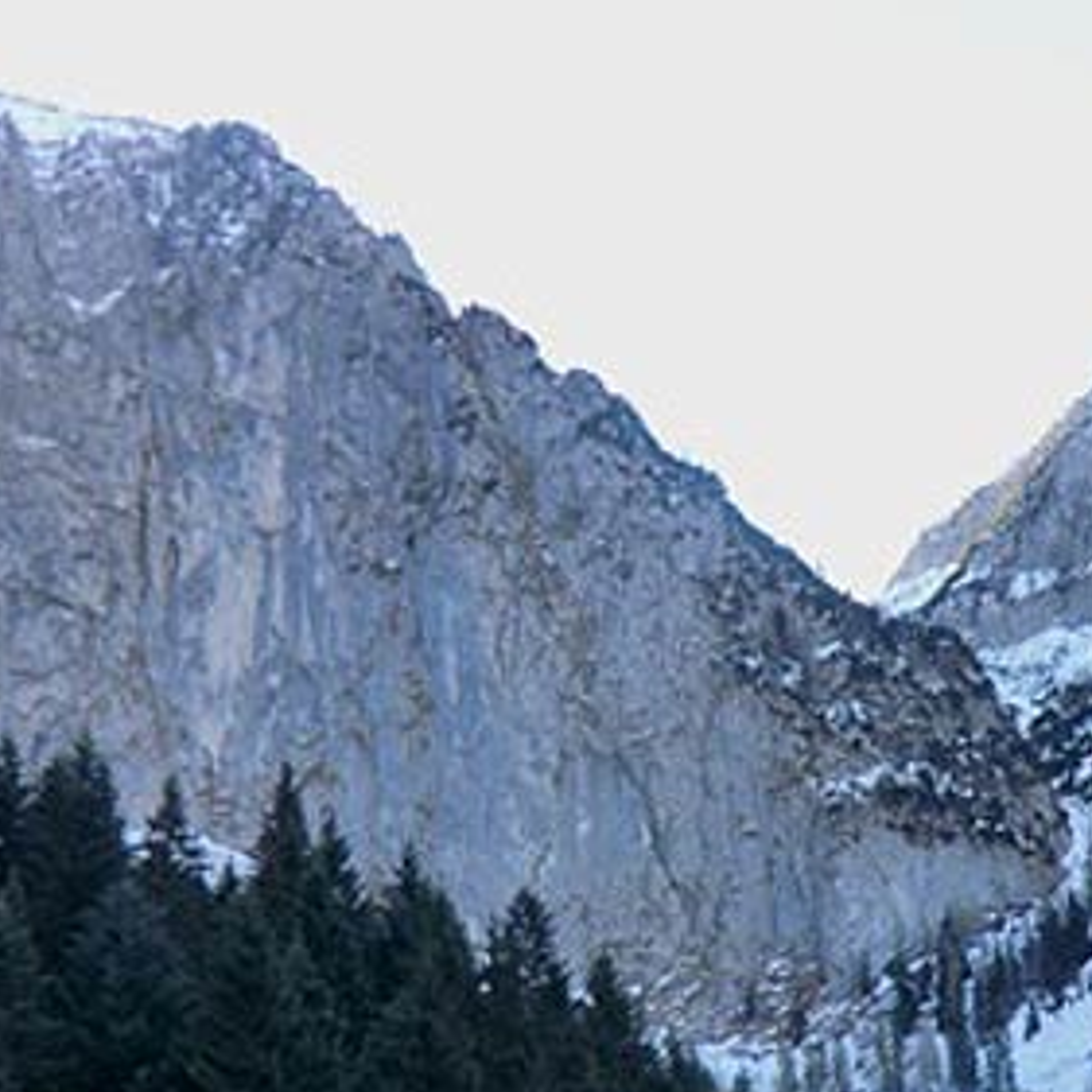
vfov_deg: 23.5
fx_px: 2605
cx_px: 836
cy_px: 777
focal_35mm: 73
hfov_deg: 23.4
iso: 64
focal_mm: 5.2
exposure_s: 1/80
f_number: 3.5
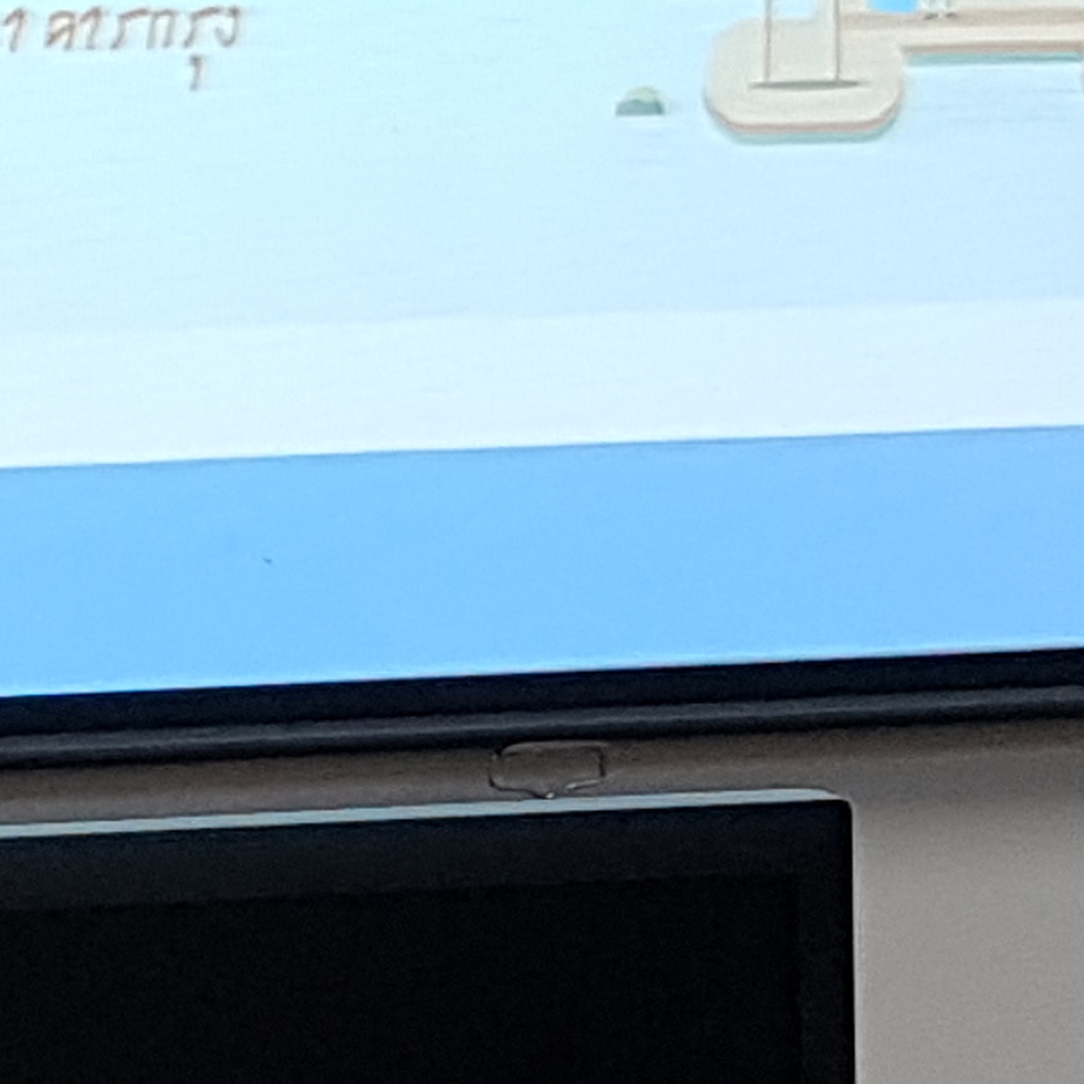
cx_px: -1223
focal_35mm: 152
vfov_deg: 11.5
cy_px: 263
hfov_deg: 10.4
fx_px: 5385
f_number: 1.7
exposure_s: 1/60
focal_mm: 4.2
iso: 125
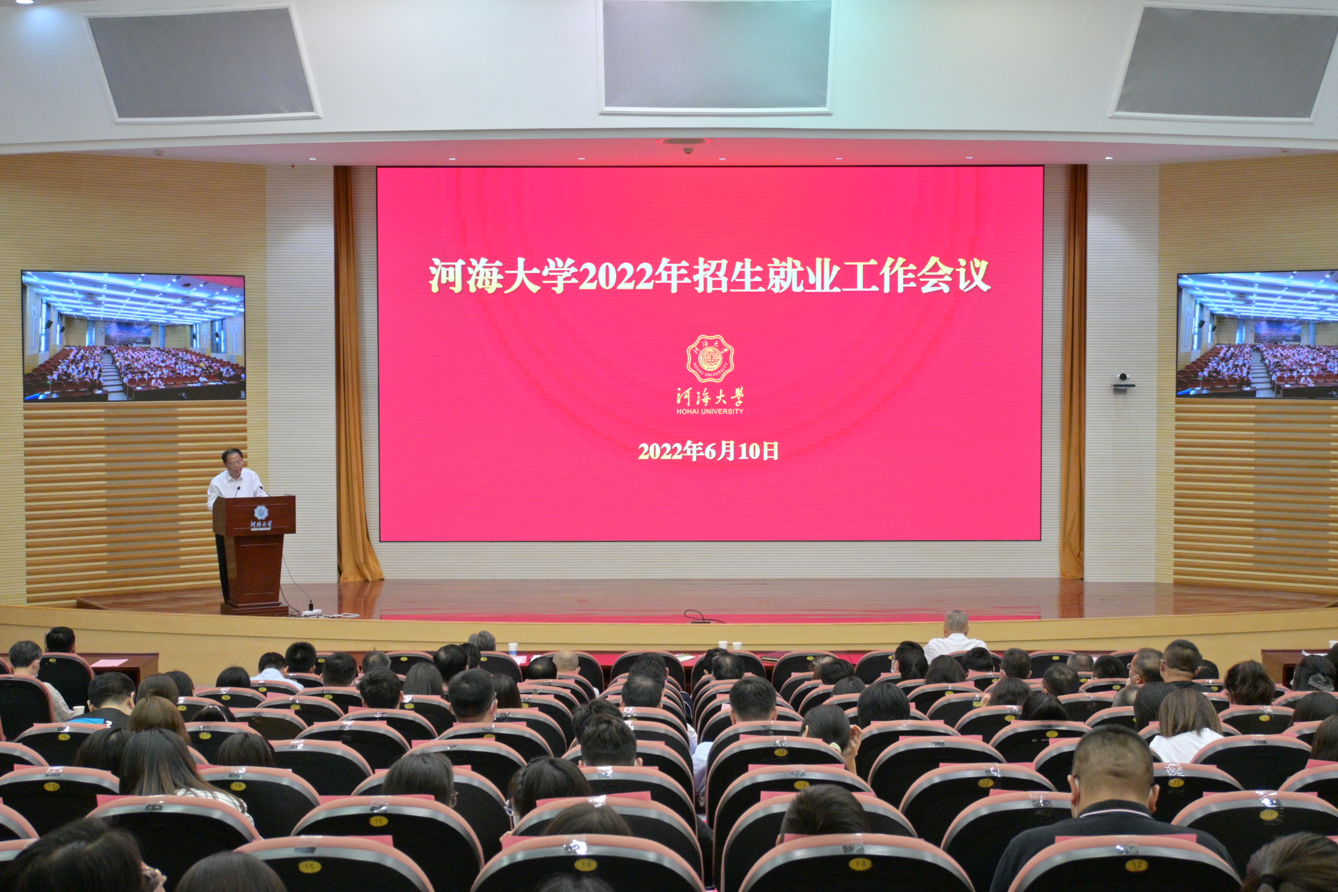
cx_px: 669
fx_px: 1756
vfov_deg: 28.5
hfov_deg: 41.7
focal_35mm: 47
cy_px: 446
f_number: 5
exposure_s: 1/200
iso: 1600
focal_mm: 31.5
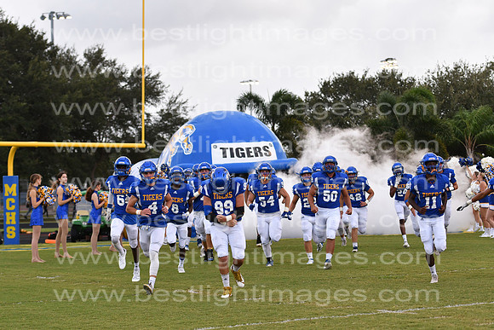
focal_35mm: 105
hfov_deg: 19.5
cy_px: 165
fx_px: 1441
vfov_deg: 13.0
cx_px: 247
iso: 800
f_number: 3.2
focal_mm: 70
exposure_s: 1/1250
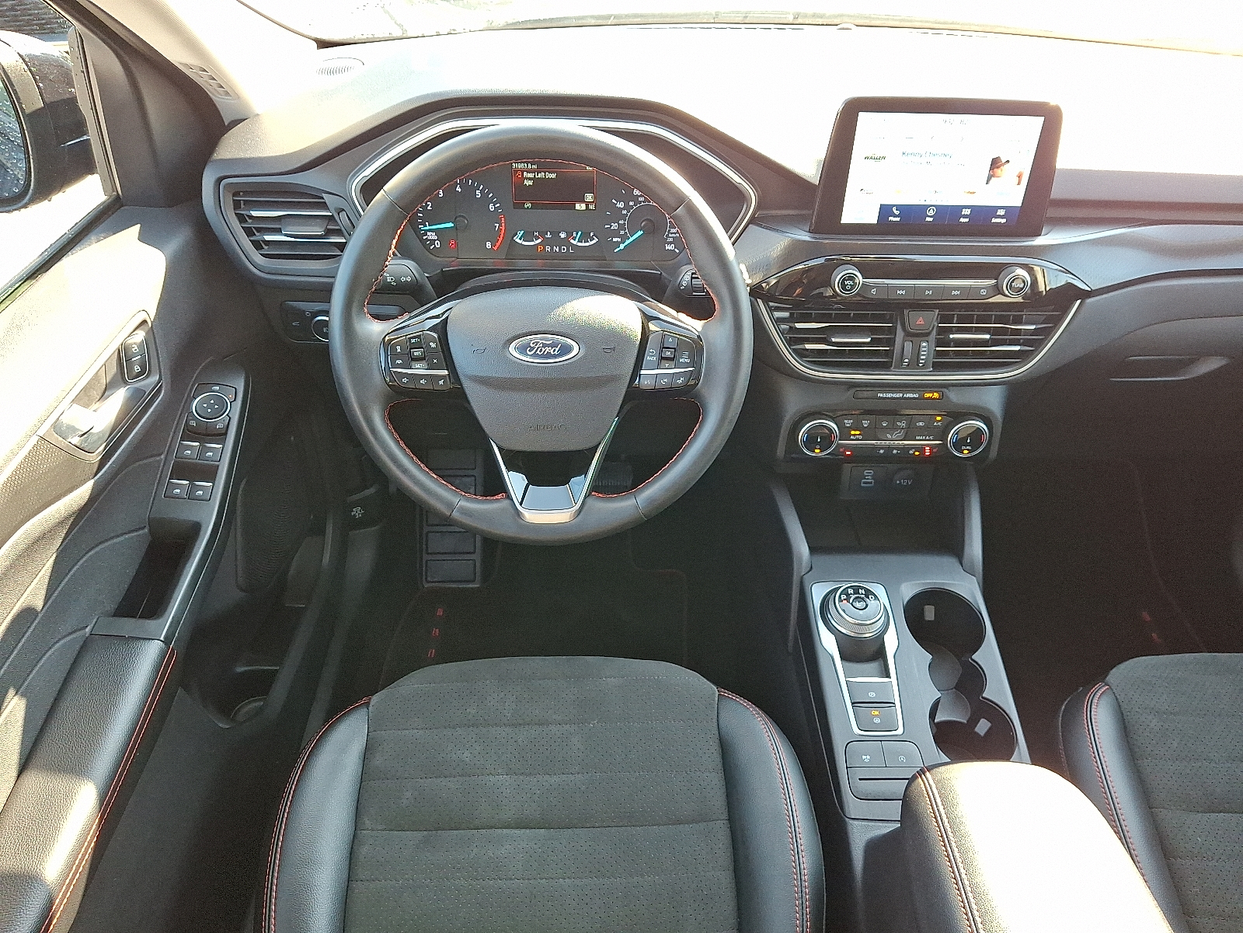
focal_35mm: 25
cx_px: 622
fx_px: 898
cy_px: 466
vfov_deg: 54.9
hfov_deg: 69.4
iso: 91
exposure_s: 1/120
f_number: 1.8
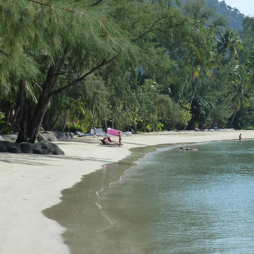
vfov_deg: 11.8
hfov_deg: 11.8
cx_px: 116
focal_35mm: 148
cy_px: 154
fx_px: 1229
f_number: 5
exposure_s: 1/500
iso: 125
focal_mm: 14.7
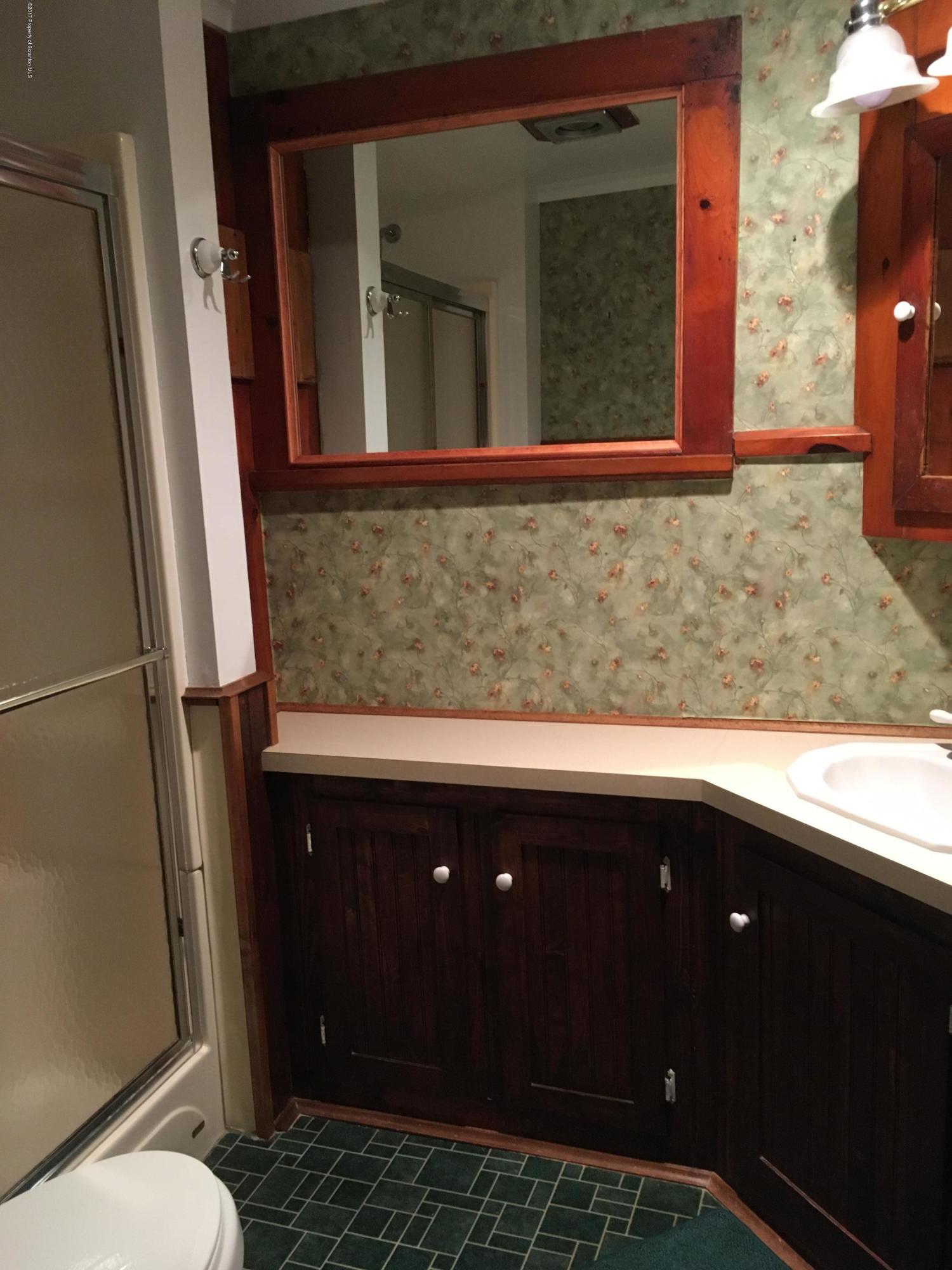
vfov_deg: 61.7
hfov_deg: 48.2
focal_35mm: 29
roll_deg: +2.9
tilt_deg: -11.2
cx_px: 476
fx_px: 1063
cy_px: 635
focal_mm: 4.15
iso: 200
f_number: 2.2
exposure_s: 1/17
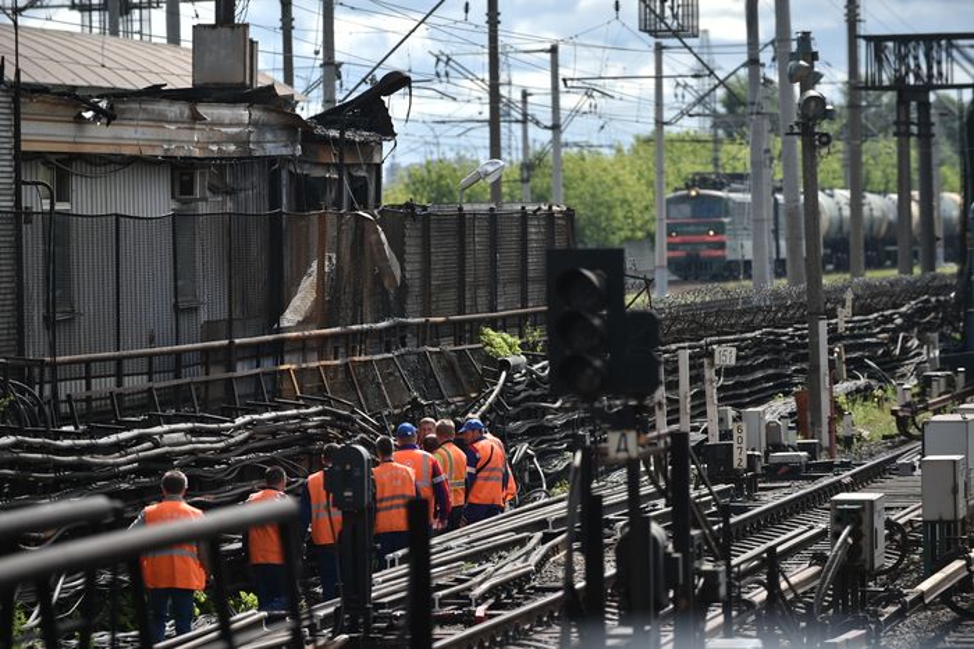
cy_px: 324
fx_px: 5408
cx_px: 487
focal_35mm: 200
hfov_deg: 10.3
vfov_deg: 6.9
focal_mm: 200
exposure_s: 1/400
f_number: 5
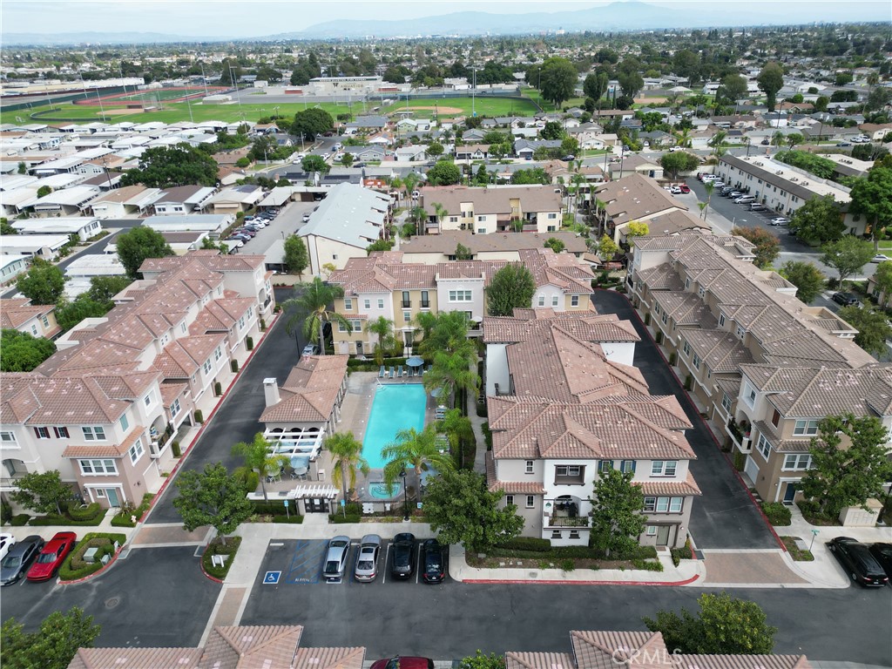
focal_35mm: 24
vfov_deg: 56.8
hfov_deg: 71.6
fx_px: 618
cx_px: 446
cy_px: 334
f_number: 1.7
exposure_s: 1/2500
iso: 150
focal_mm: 6.72
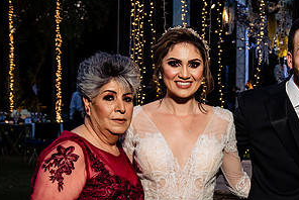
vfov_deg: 14.5
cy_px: 164
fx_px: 781
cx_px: 288
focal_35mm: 94
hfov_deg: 21.0
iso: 1250
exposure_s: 1/200
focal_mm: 48
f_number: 6.3
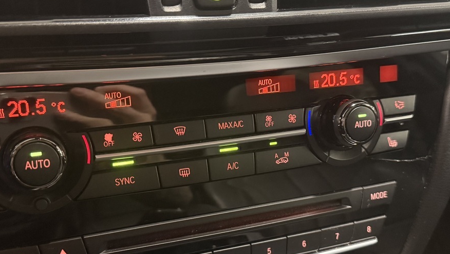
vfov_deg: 27.7
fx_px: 513
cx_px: 212
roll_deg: -2.6
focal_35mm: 43
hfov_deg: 47.3
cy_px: 139
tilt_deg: -27.2
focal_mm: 6.76
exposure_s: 1/32
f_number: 1.78
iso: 1000
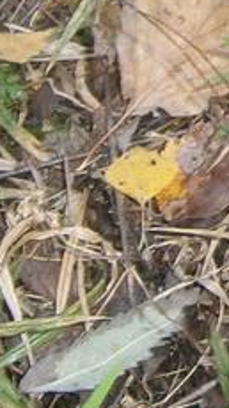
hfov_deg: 7.2
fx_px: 1688
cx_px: 608
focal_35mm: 156
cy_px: -259
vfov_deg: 12.8
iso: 125
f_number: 2.8
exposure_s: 1/30
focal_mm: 4.7
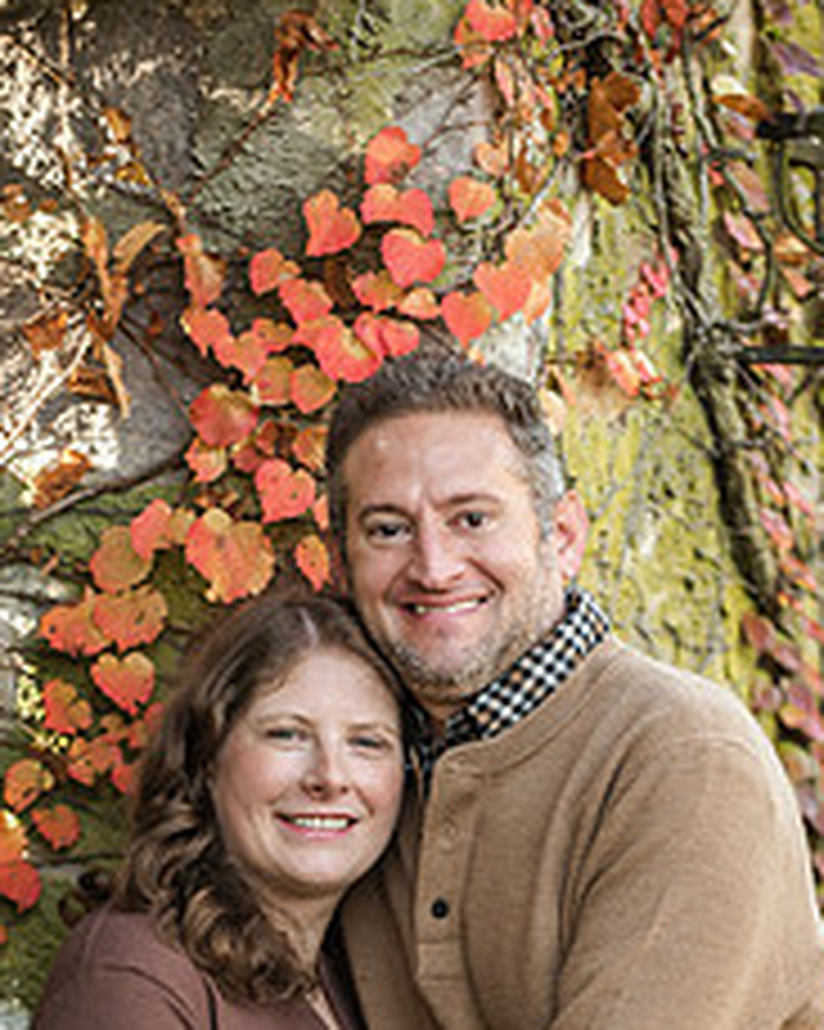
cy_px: 985
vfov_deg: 7.7
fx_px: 7596
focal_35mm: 249
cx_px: 338
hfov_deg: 6.2
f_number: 3.5
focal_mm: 135
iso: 800
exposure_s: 1/500
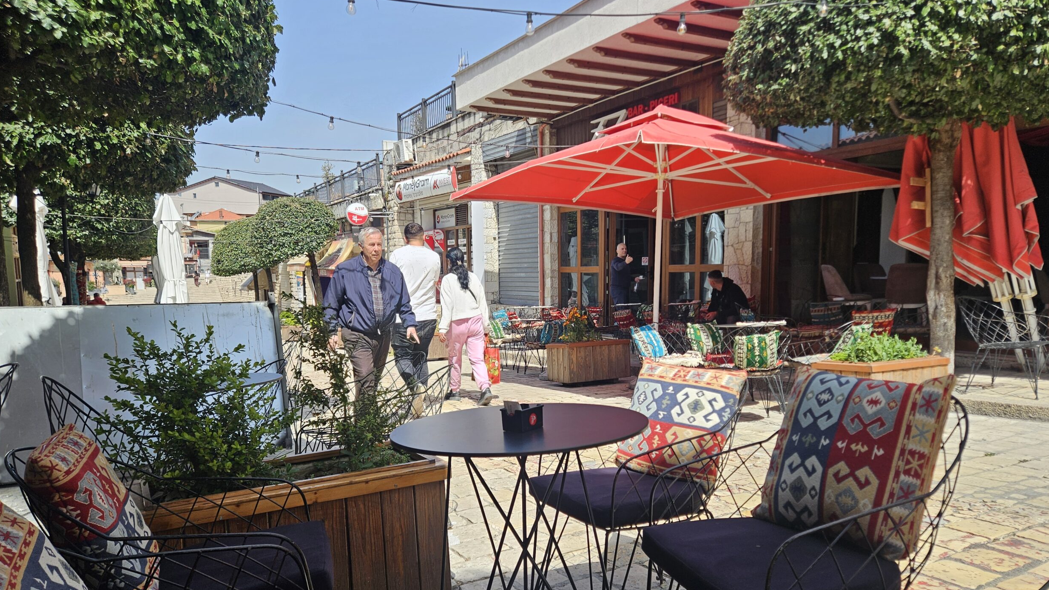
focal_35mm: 26
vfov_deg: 44.2
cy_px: 348
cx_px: 521
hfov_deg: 71.9
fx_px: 723
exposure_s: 1/1126
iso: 25
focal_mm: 5.4
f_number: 1.8
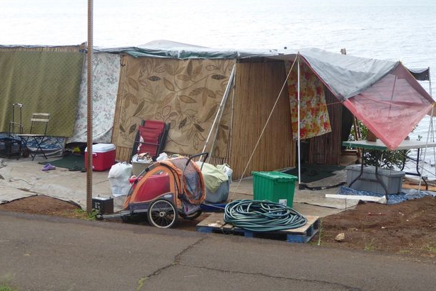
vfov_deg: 17.7
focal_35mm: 77
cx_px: 173
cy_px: 118
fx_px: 933
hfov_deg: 26.3
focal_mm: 9.6
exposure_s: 1/125
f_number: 4.1
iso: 80
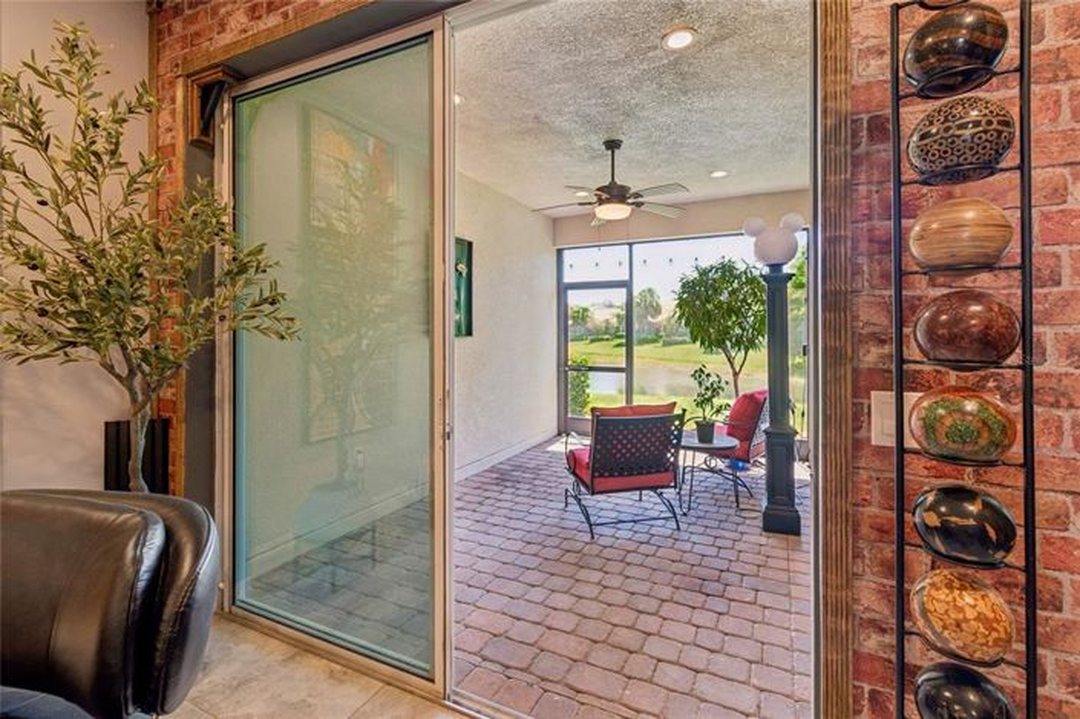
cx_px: 540
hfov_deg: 100.4
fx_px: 450
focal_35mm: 15
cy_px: 360
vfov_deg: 77.2
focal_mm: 10
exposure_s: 1/6
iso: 100
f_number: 7.1
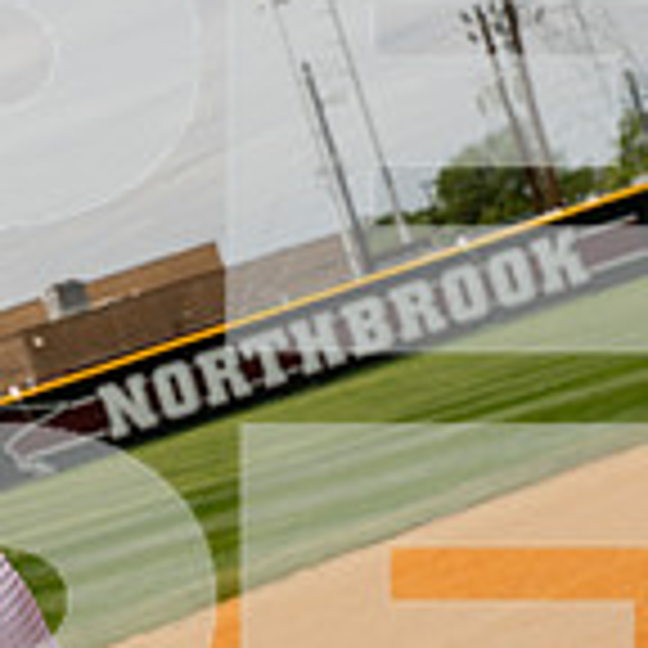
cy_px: 664
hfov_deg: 11.5
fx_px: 3050
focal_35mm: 144
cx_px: -387
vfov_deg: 12.0
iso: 100
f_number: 10
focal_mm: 42
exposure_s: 1/250
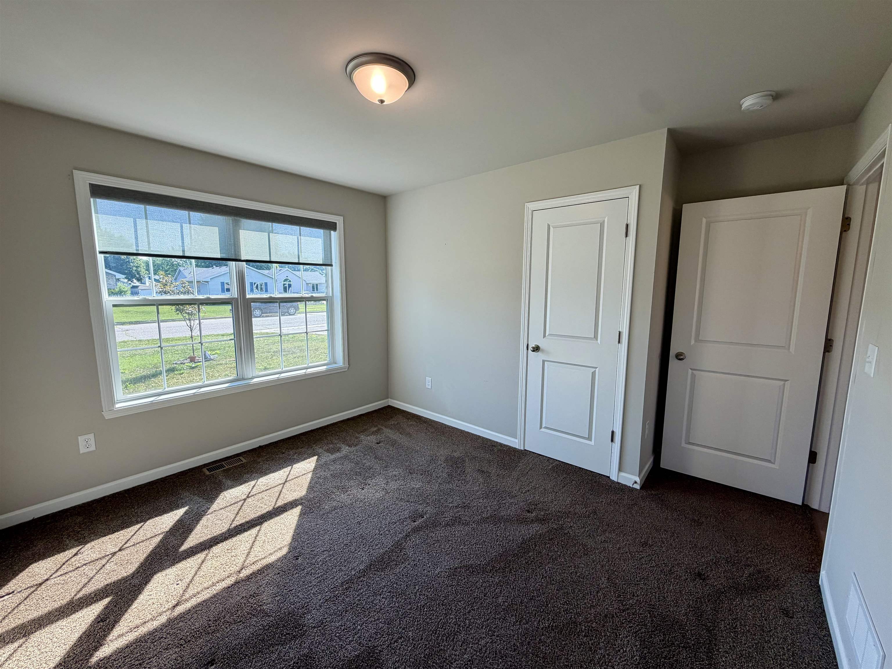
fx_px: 361
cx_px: 446
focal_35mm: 14
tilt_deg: -7.9
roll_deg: +0.2
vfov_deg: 85.7
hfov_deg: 102.1
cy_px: 334
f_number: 2.2
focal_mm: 2.22
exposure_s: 1/120
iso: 50
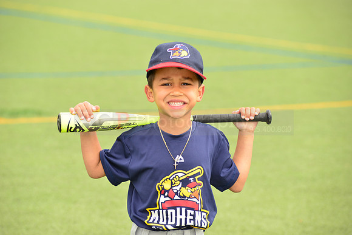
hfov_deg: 10.3
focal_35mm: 200
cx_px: 176
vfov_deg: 6.9
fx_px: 1956
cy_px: 118
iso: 250
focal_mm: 200
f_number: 8
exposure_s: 1/200
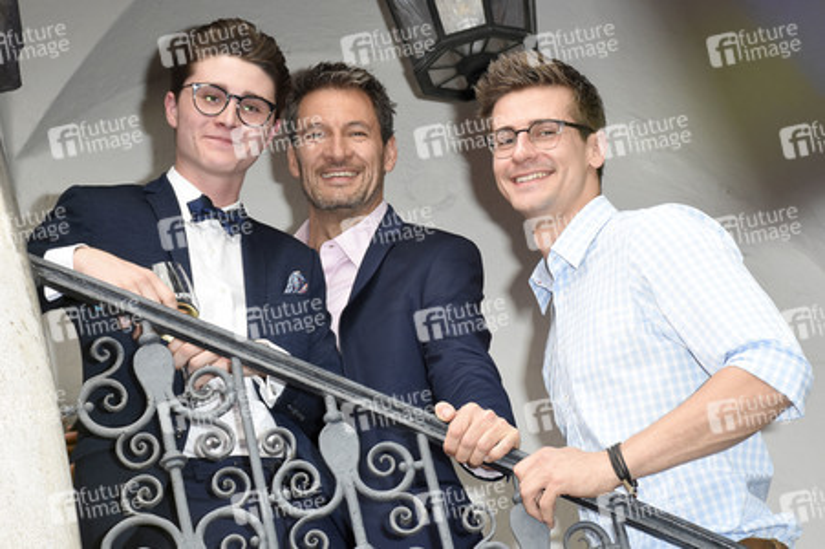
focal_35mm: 93
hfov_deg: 21.9
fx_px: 2130
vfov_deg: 14.7
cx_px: 412
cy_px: 274
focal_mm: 62
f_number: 6.3
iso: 1250
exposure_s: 1/160
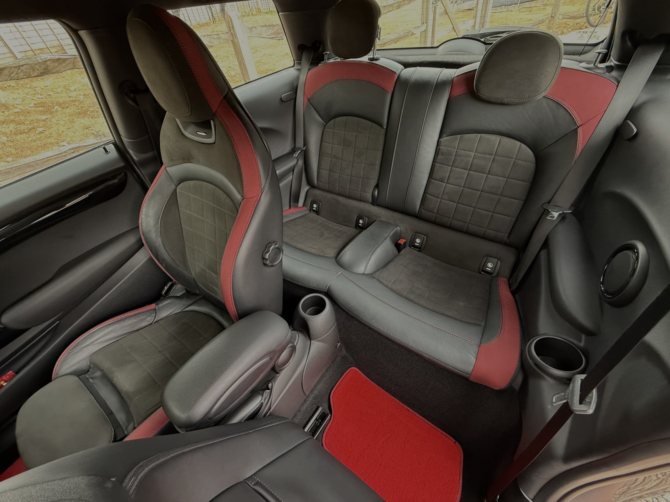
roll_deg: +11.3
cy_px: 251
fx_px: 271
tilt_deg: -41.4
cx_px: 335
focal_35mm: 14
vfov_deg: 85.7
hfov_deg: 102.1
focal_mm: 2.22
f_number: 2.2
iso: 640
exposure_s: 1/60
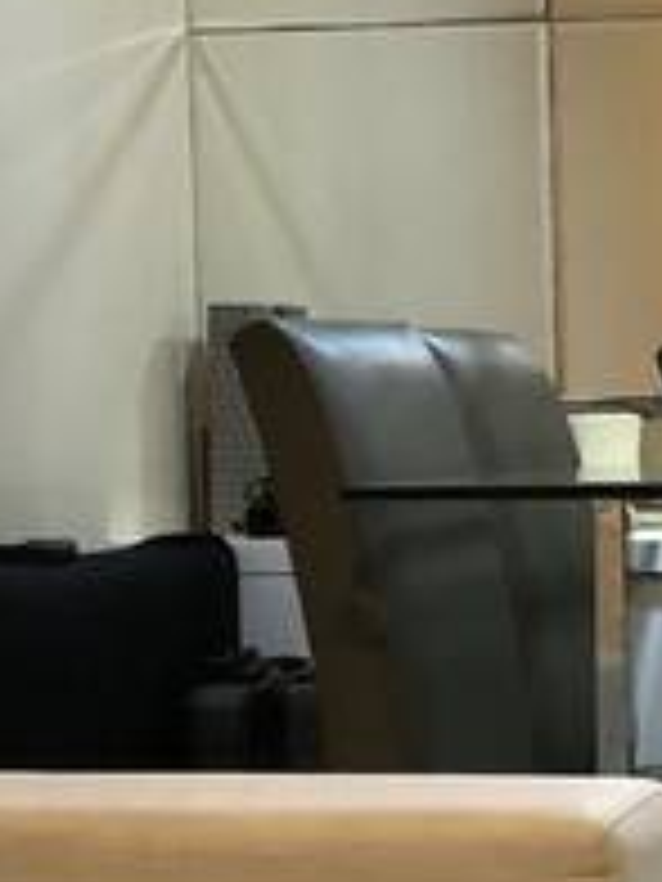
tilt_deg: -5.6
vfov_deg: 12.7
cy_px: 783
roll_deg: +1.5
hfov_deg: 9.6
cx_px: 698
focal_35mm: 154
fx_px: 3927
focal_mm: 4
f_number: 1.8
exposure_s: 1/15
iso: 50
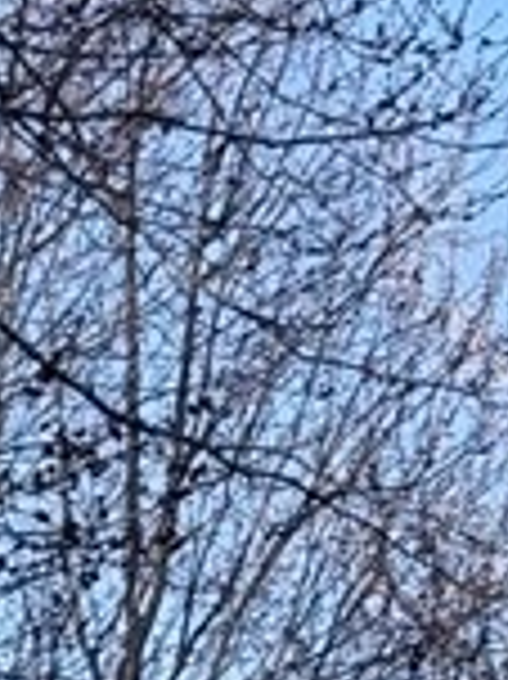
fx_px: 6368
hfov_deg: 4.6
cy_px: 2180
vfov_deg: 5.6
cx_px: 198
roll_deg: +1.1
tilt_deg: +6.3
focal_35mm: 325
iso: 80
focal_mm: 6.76
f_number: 1.78
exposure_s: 1/1931
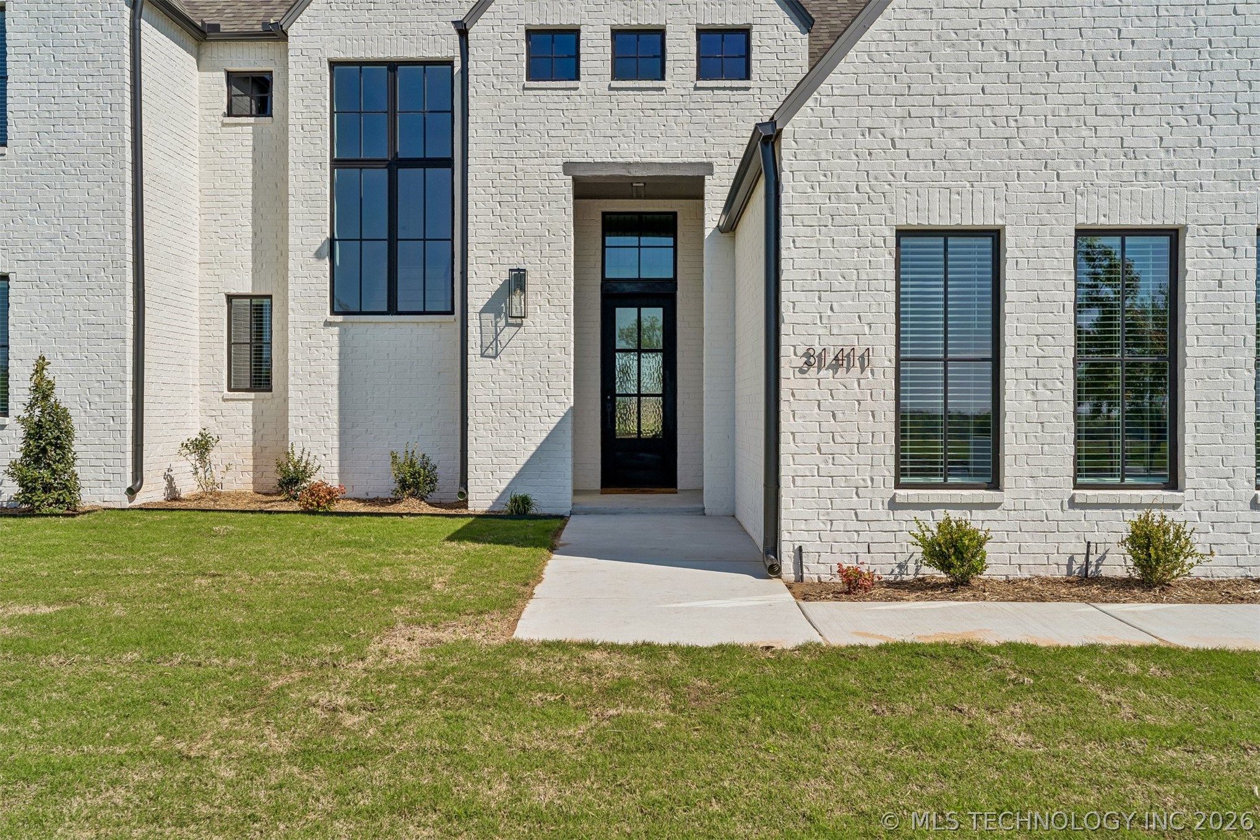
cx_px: 630
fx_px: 980
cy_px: 420
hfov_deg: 65.5
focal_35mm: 28
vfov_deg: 46.4
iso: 200
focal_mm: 28
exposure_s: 1/2000
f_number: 6.3
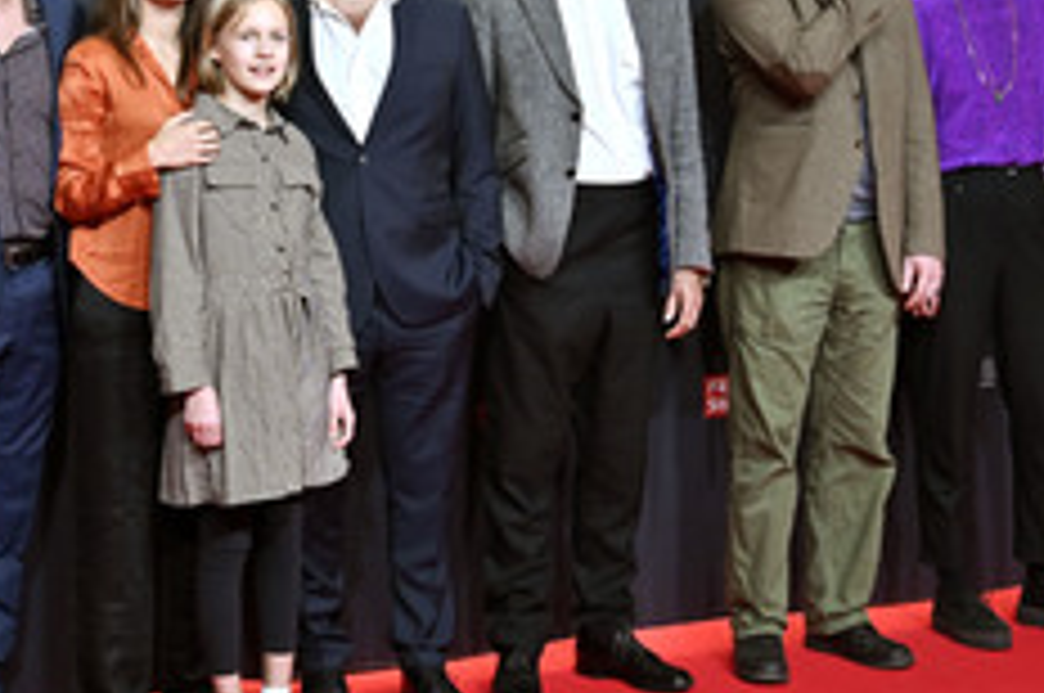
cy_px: 338
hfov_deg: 28.7
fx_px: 2027
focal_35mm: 70
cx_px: 335
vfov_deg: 19.4
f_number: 4.5
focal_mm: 36
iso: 800
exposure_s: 1/200
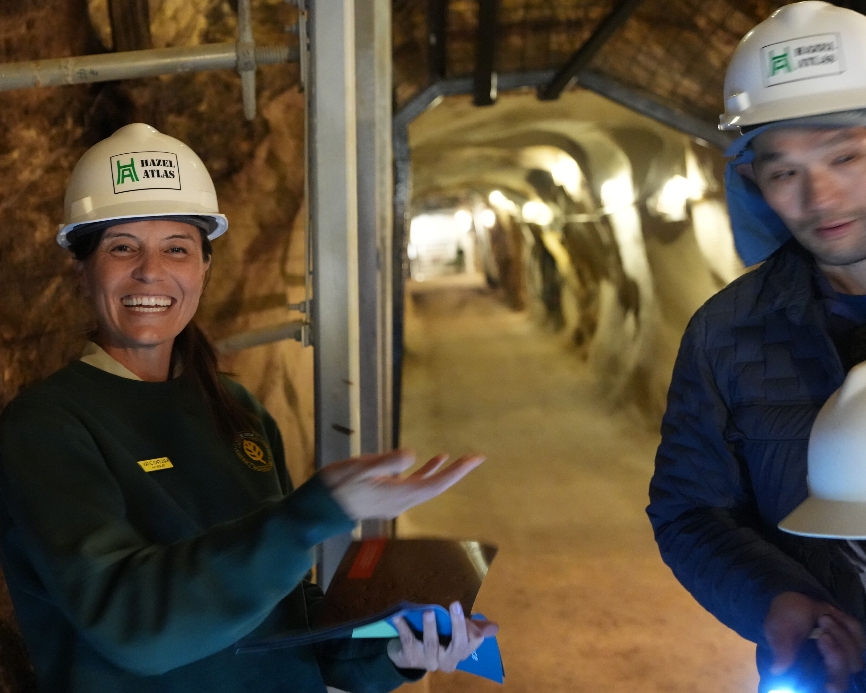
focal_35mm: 52
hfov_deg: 35.2
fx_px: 1333
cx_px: 217
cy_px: 250
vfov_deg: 29.0
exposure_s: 1/20
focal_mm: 35
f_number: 2.8
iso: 8000
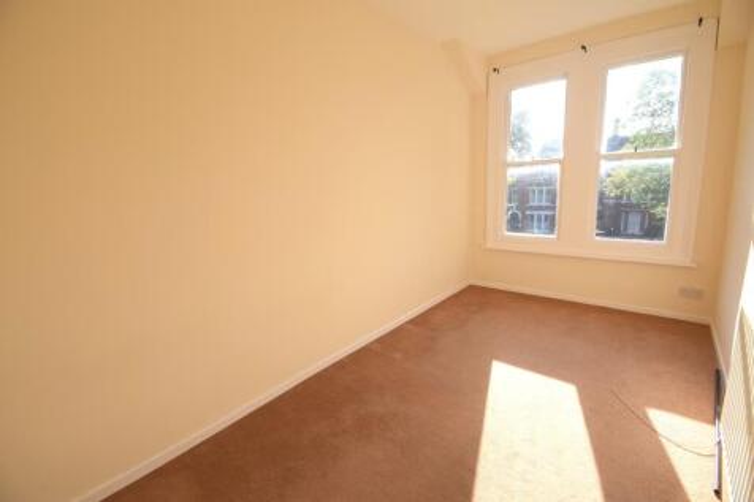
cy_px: 251
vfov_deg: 77.3
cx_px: 377
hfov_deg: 100.4
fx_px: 314
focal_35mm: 15
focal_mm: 10
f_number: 8
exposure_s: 1/250
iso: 400
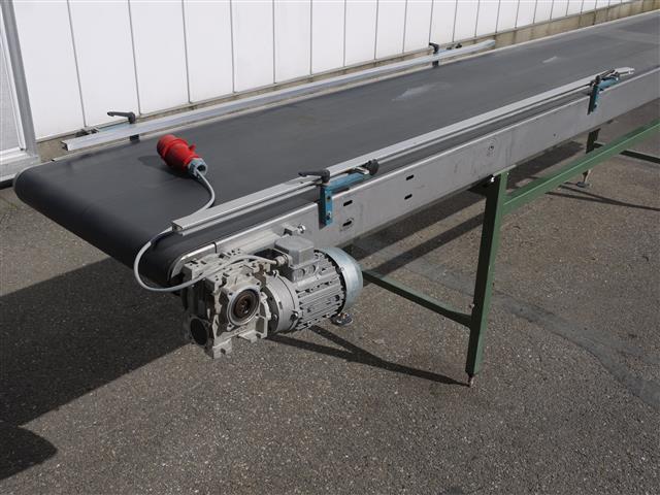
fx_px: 725
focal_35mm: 38
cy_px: 248
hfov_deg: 49.0
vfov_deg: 37.7
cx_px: 330
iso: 100
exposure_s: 1/500
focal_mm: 19
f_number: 10
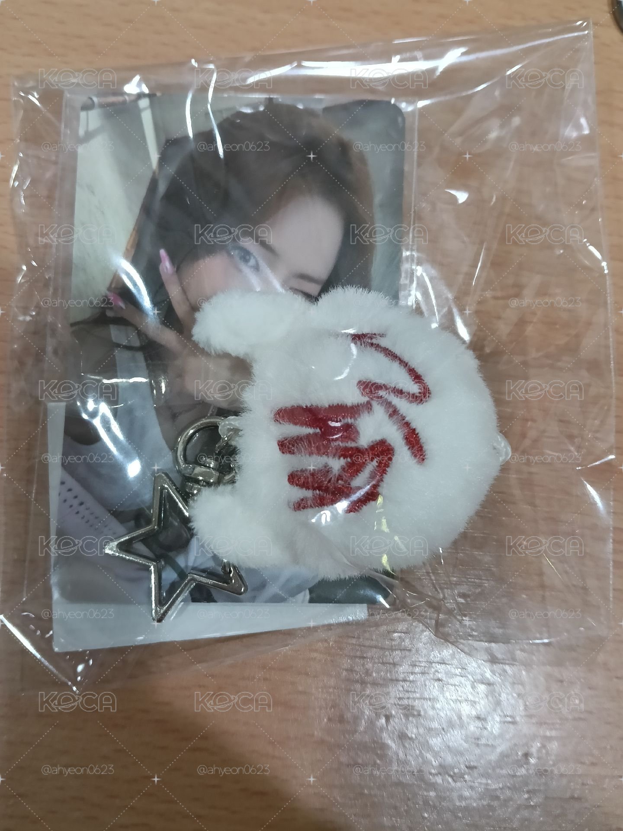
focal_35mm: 27
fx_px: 648
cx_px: 312
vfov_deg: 65.3
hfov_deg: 51.4
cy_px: 416
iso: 1000
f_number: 1.8
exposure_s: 1/33.3
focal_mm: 3.98
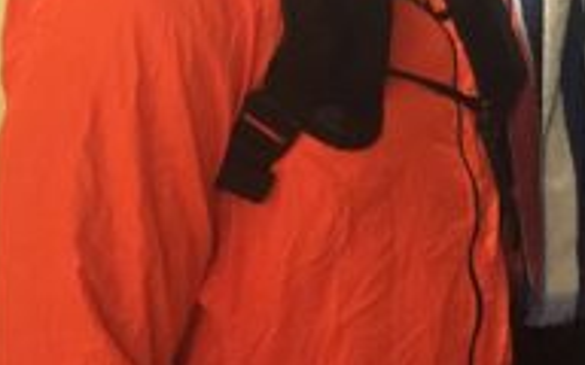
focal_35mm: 77
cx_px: 695
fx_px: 1228
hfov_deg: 24.4
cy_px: -24
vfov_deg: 16.5
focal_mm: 4.15
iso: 200
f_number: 2.2
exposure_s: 1/17
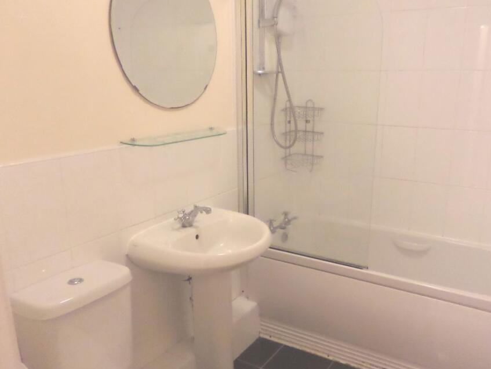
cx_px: 288
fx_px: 412
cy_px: 195
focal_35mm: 29
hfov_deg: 61.3
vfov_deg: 48.2
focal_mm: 4.3
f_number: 3.1
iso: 480
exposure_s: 1/20
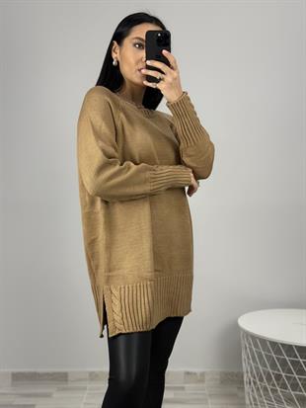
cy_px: 204
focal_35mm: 48
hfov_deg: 30.3
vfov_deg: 39.6
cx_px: 153
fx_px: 565
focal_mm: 6.86
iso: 125
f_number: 1.78
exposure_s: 1/100
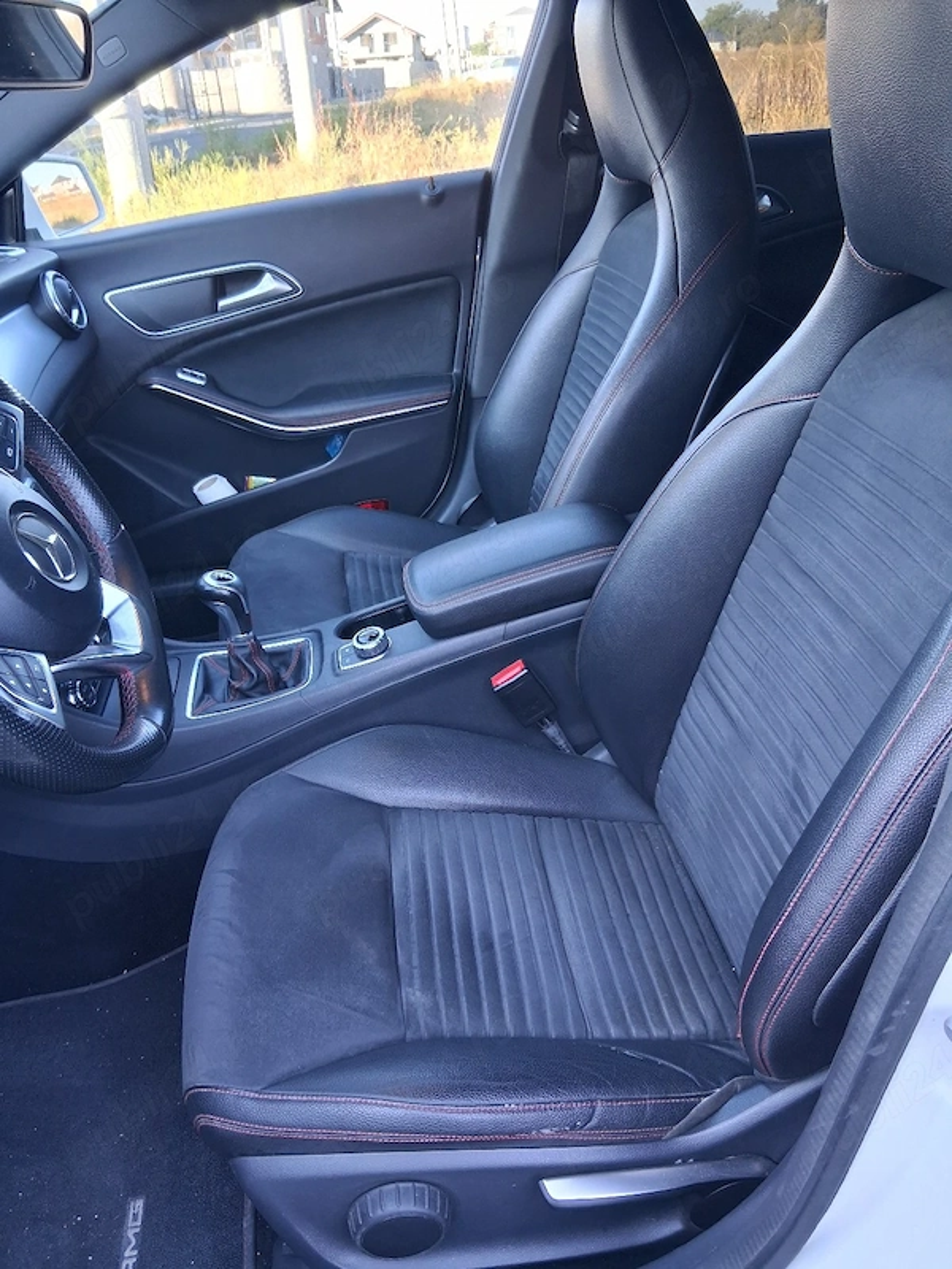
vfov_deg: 67.3
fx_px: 953
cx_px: 476
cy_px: 634
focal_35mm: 26
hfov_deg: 53.1
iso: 250
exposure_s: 1/100
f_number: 1.8
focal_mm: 3.98
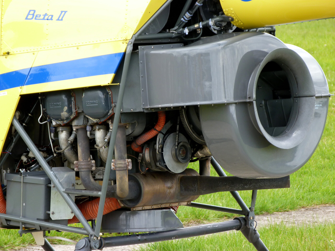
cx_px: 168
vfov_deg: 4.8
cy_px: 126
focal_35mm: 311
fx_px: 3010
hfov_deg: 6.4
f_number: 4.1
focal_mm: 55.9
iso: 80
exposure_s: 1/100
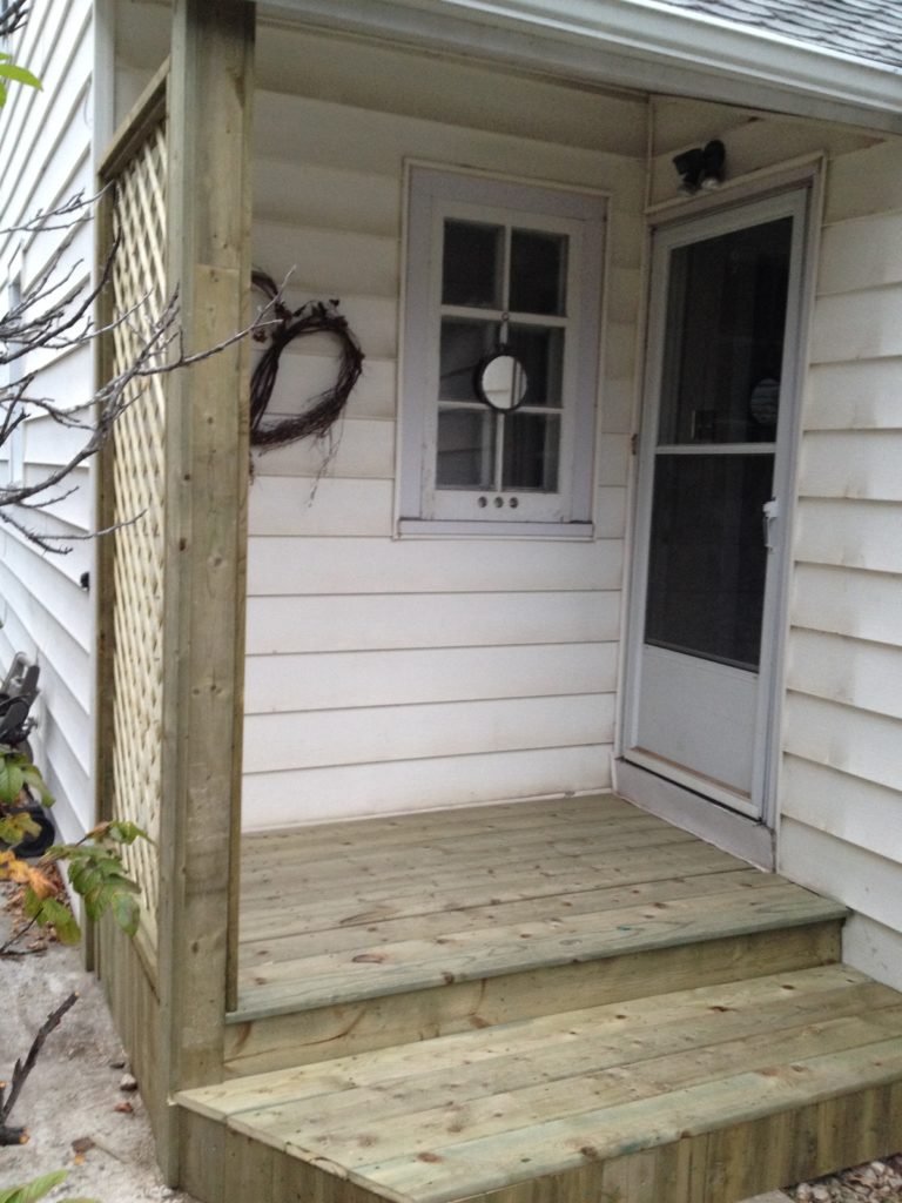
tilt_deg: -9.7
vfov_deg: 52.6
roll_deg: -1.7
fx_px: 1216
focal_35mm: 35
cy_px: 602
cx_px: 451
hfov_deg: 40.7
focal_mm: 4.28
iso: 160
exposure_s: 1/20
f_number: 2.4
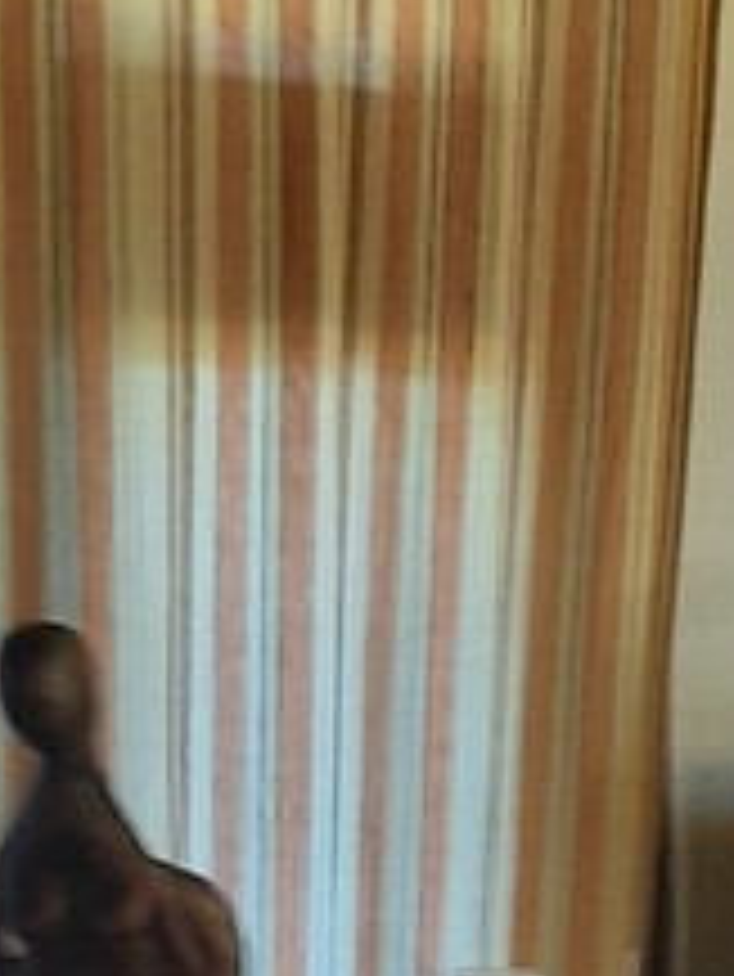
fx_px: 3333
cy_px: 1142
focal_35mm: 118
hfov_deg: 12.3
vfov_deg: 16.1
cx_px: 905
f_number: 2
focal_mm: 4.6
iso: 250
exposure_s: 1/33
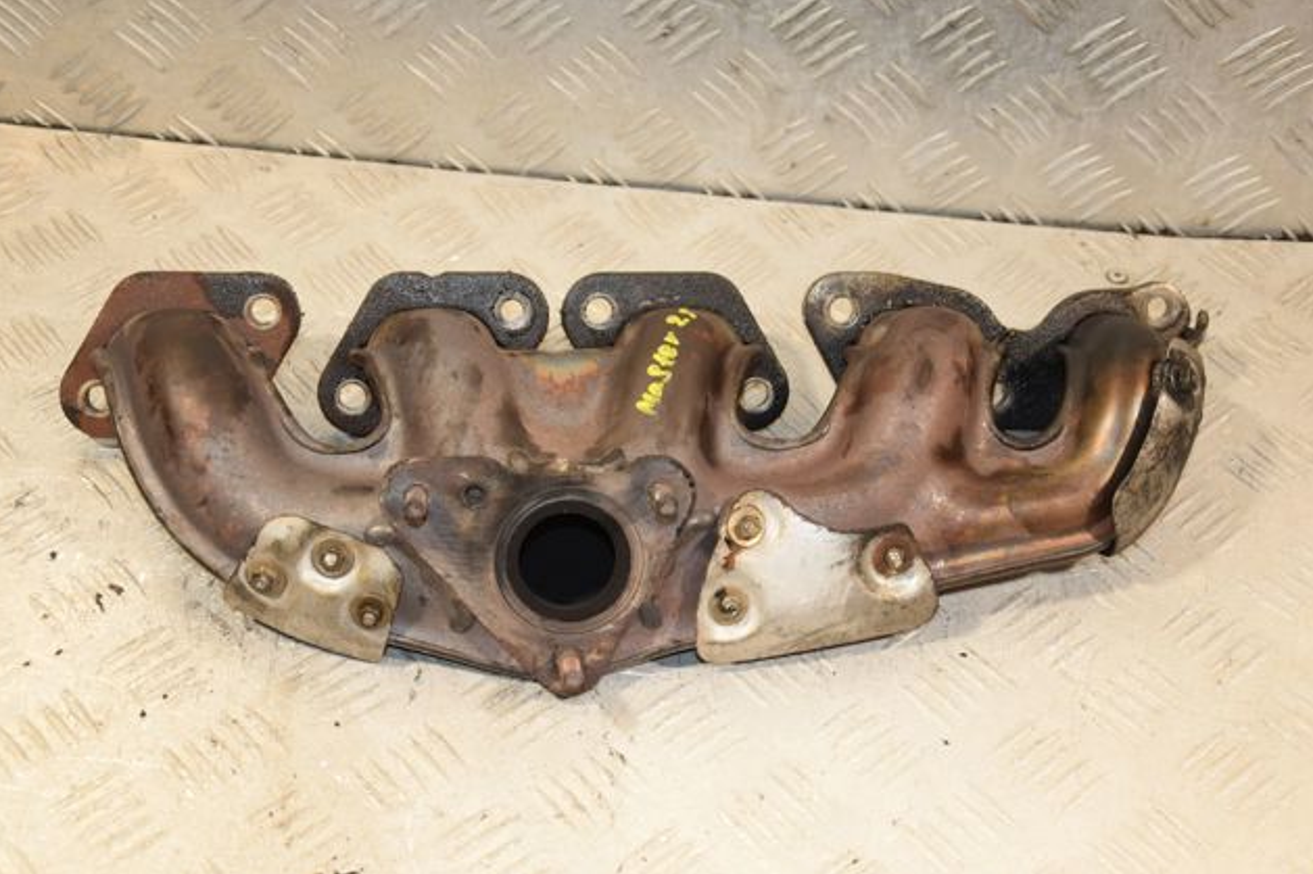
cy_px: 436
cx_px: 647
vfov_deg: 23.4
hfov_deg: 34.5
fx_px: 2115
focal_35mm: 58
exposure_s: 1/200
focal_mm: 38
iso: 800
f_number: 5.6
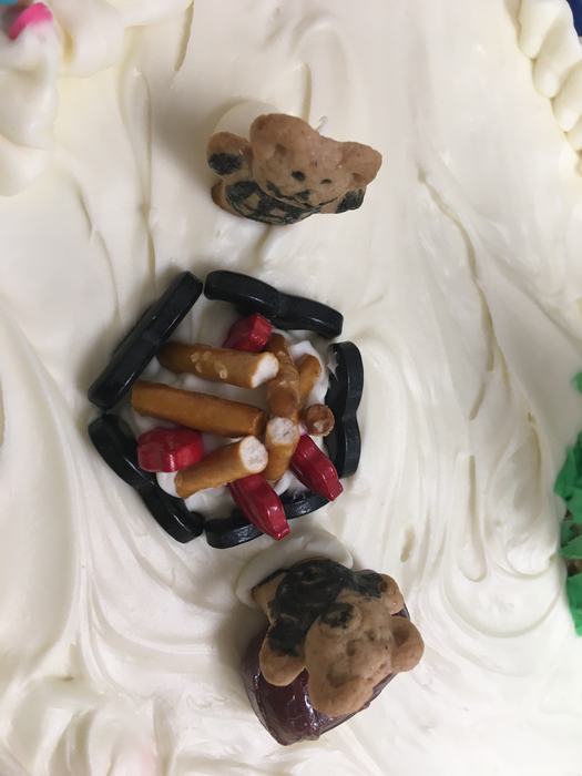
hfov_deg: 48.2
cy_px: 388
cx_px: 291
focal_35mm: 29
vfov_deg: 61.7
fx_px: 650
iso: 64
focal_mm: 4.15
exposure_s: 1/30
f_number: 2.2
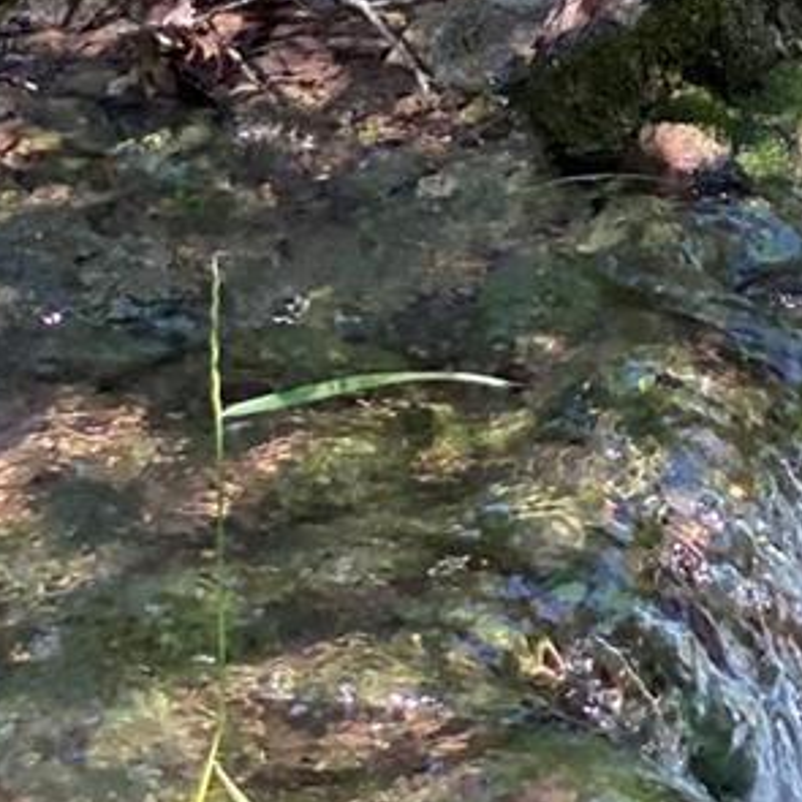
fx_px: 6265
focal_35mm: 239
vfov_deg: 7.3
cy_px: -63
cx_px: 1378
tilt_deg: -24.9
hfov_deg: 7.2
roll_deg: +2.1
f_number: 2
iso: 100
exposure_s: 1/122
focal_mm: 6
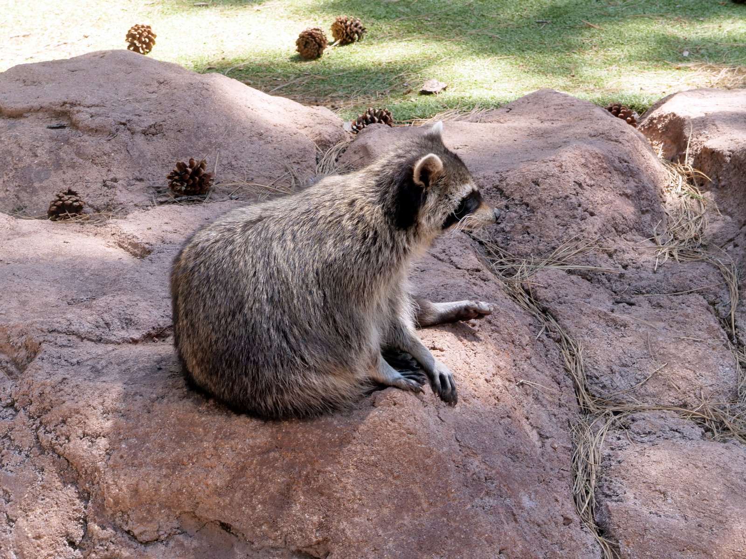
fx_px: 1940
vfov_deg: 16.4
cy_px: 280
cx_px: 373
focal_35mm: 90
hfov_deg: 21.8
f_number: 7.1
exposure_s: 1/100
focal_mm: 45
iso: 400
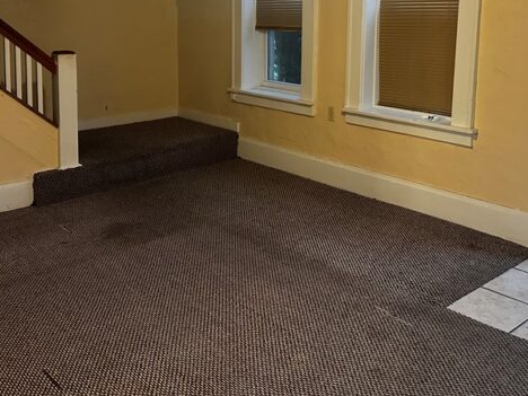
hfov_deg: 45.7
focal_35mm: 41
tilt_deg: -8.8
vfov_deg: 34.3
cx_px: 288
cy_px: 95
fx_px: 625
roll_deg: -0.6
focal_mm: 6.86
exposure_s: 1/60
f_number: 1.78
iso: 640
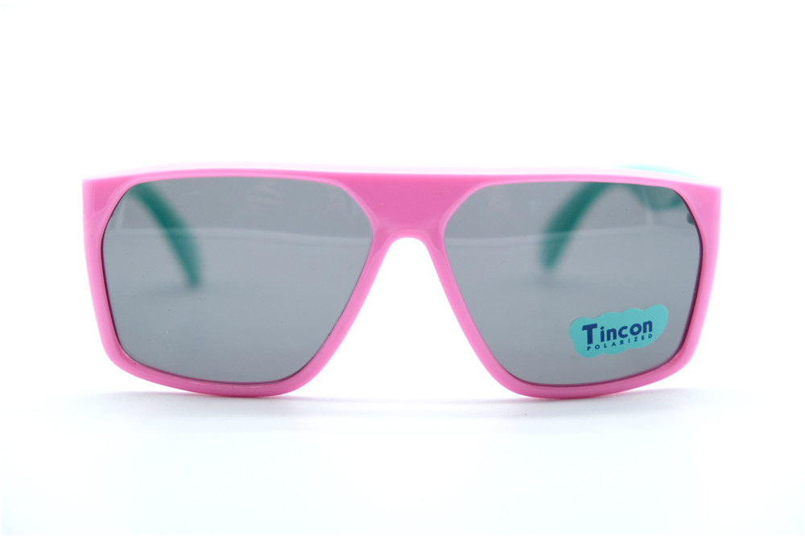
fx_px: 1855
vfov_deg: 16.4
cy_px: 268
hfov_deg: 24.5
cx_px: 402
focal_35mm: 83
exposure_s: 1/1000
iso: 800
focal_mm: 55
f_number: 4
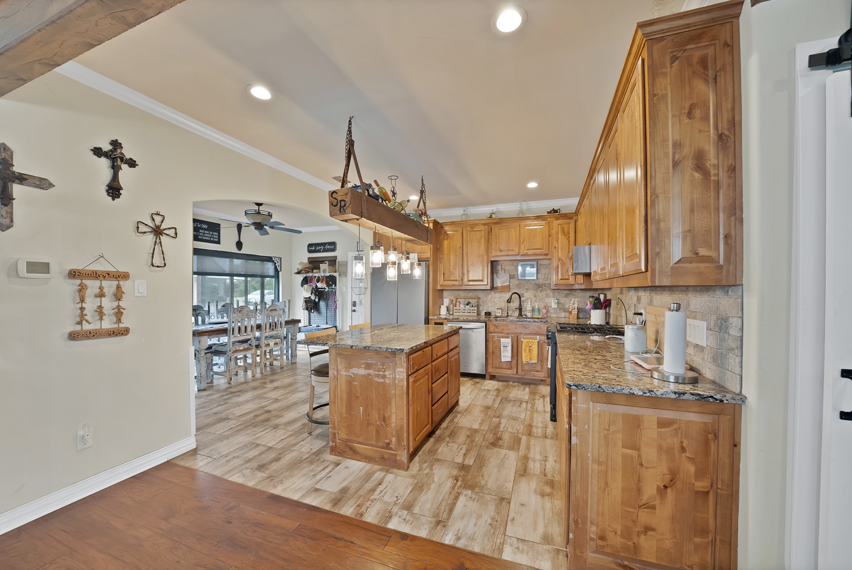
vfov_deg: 90.1
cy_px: 285
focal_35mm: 12
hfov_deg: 112.6
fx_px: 284
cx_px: 426
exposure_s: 1/2
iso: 640
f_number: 9
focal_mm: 12
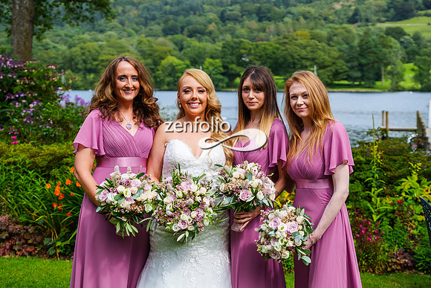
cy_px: 129
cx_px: 241
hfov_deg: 36.7
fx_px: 648
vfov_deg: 25.0
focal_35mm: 54
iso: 800
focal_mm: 48
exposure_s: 1/8000
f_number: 3.5
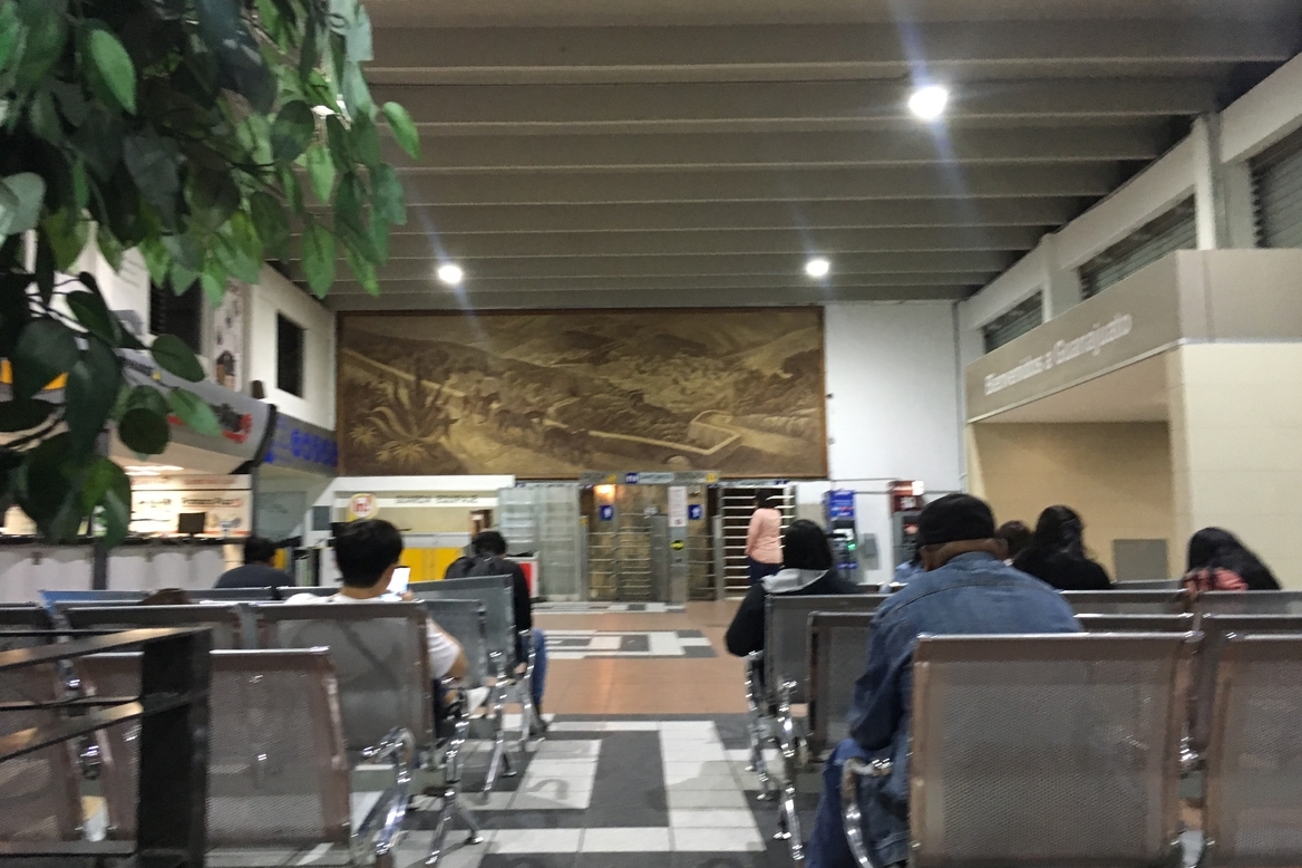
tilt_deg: +4.0
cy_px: 435
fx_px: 1121
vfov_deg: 42.3
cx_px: 647
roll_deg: +0.7
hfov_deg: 60.3
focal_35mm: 31
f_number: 2.2
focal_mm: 4.15
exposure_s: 1/30
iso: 160
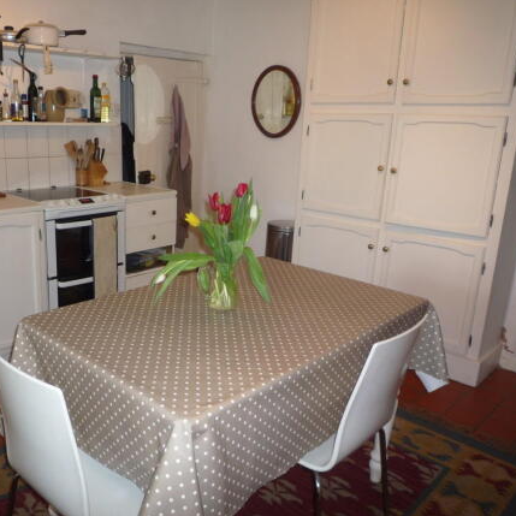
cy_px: 260
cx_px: 170
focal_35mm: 30
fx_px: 506
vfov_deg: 54.0
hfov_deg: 52.9
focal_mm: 4.4
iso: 100
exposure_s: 1/30
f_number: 2.8
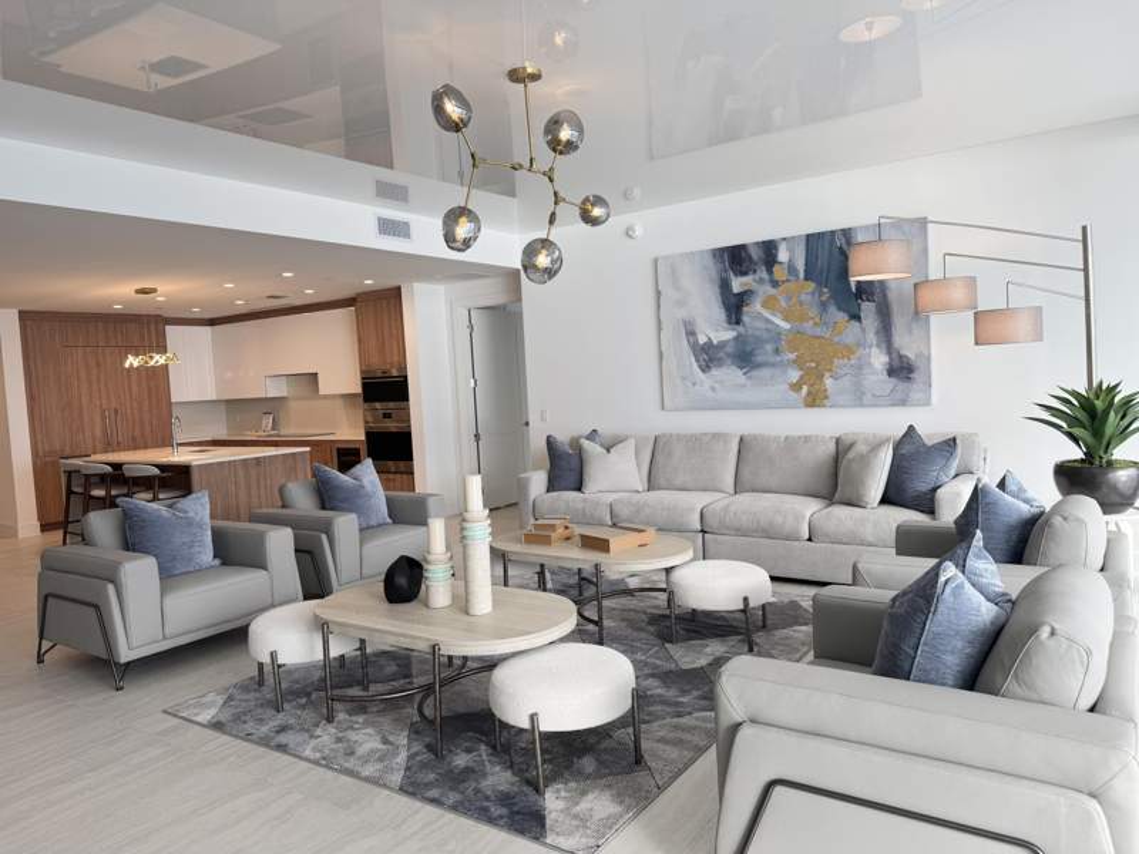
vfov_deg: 56.8
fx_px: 790
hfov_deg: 71.6
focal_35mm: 24
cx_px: 570
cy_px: 427
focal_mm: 6.76
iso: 64
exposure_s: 1/243
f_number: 1.78
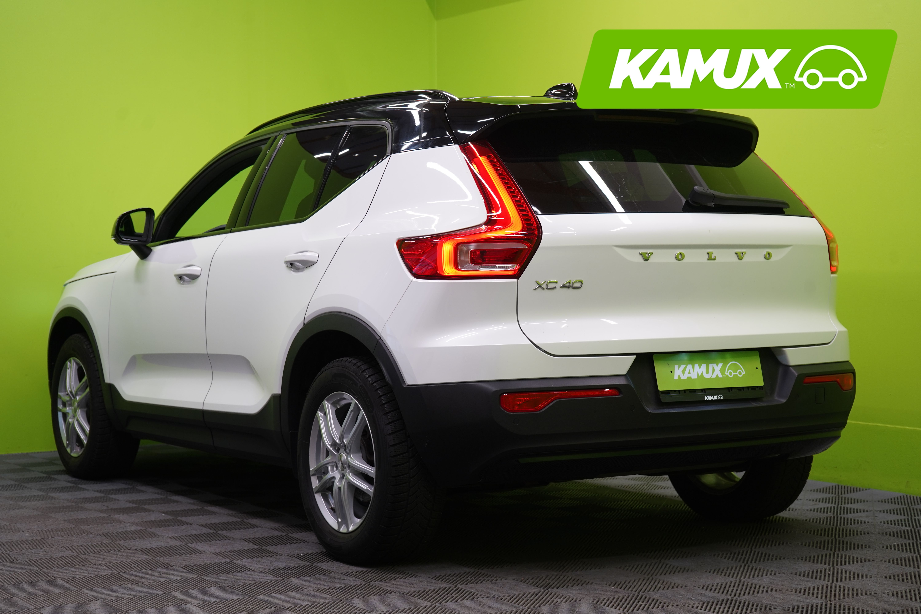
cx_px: 460
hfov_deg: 32.4
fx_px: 1586
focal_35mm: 62
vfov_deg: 21.9
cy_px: 307
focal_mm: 62
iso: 400
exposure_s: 1/40
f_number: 5.6
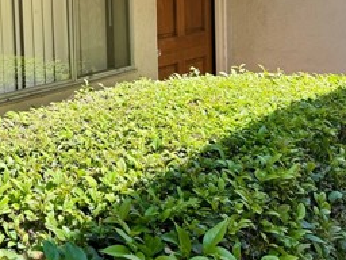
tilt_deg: -6.9
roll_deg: +3.0
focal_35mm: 60
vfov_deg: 24.0
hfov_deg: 30.1
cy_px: 47
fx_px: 600
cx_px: 4
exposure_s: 1/1172
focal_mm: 6.76
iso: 80
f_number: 1.78
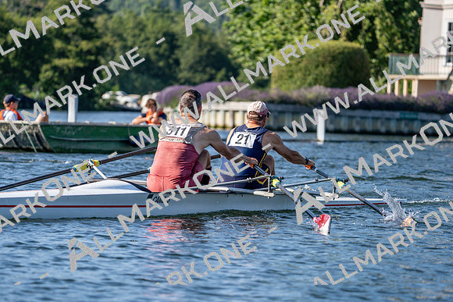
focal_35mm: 225
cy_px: 151
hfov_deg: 9.1
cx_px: 226
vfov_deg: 6.1
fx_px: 2832
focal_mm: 225
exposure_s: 1/1600
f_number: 5.6
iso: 320
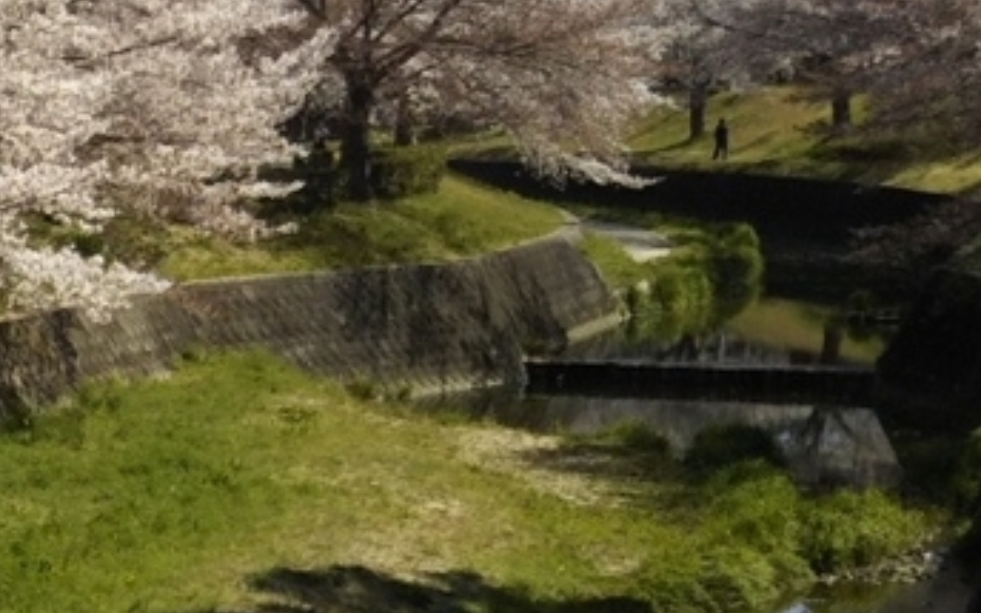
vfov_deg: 11.8
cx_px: -727
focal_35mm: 111
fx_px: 2968
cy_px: 465
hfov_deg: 16.2
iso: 25
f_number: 2.2
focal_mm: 4
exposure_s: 1/1118
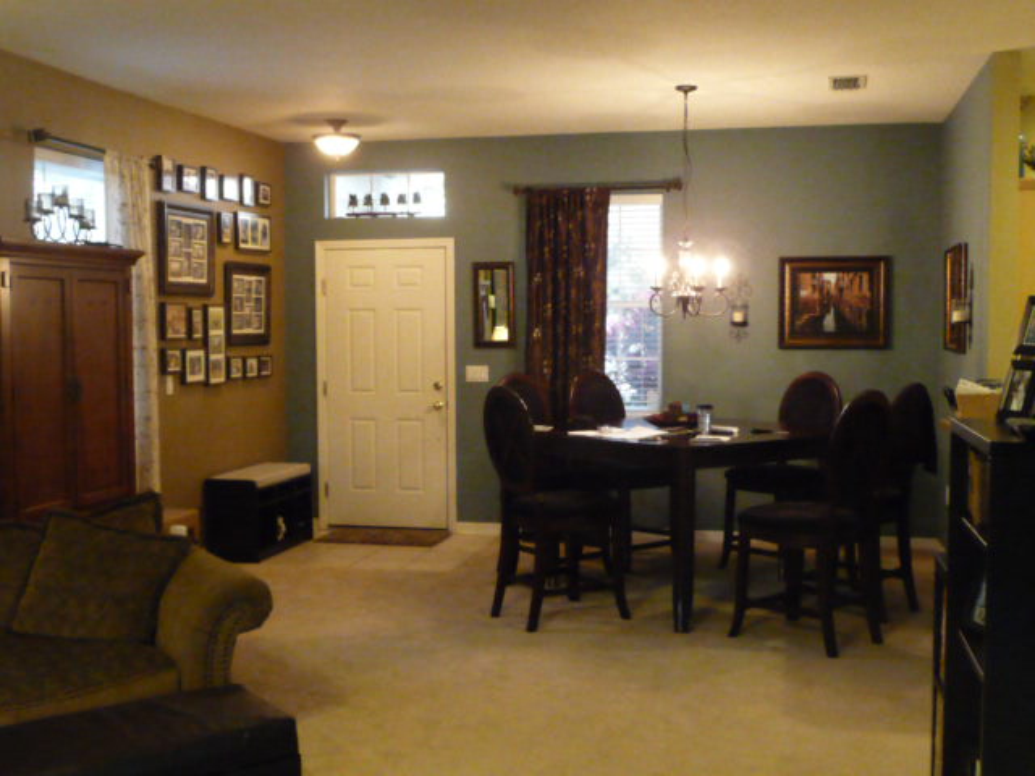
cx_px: 518
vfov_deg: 36.0
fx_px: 1196
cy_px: 388
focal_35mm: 40
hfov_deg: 46.8
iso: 800
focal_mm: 4.7
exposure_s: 1/20
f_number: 3.3
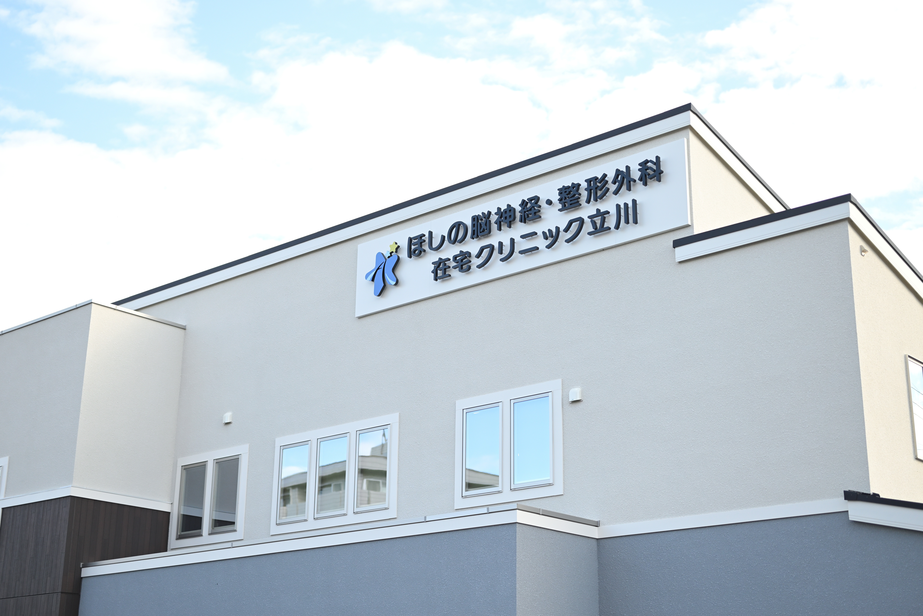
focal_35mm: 50
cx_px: 462
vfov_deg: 27.0
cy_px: 308
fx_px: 1282
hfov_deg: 39.6
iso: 200
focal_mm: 50
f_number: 1.6
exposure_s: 1/1250
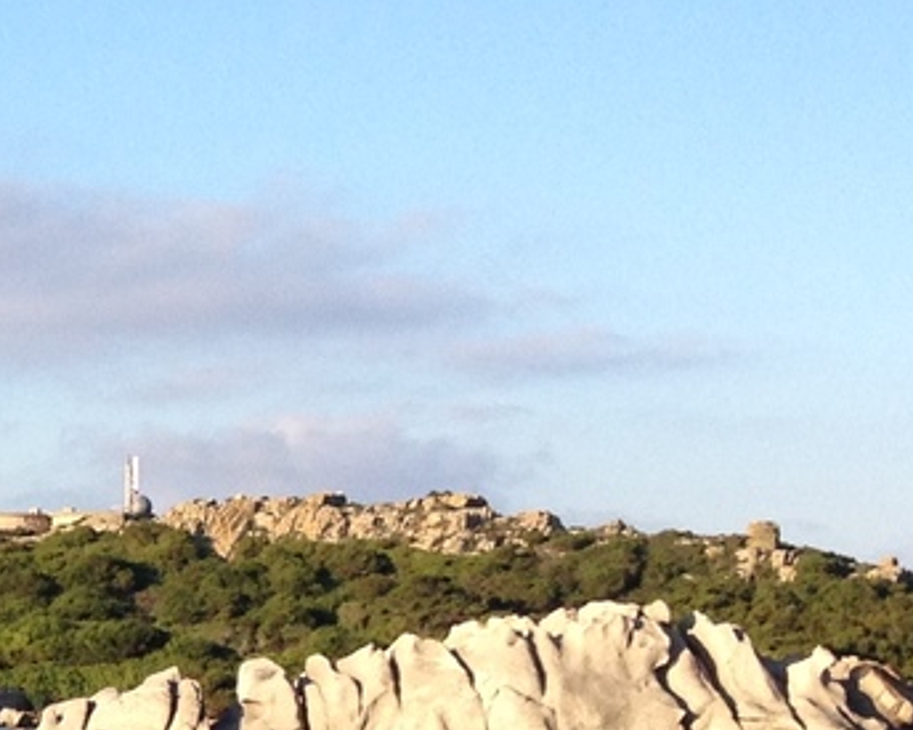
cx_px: -778
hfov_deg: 11.2
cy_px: 547
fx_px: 4295
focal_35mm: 159
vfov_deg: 9.7
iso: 64
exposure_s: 1/968
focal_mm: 4.28
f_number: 2.4
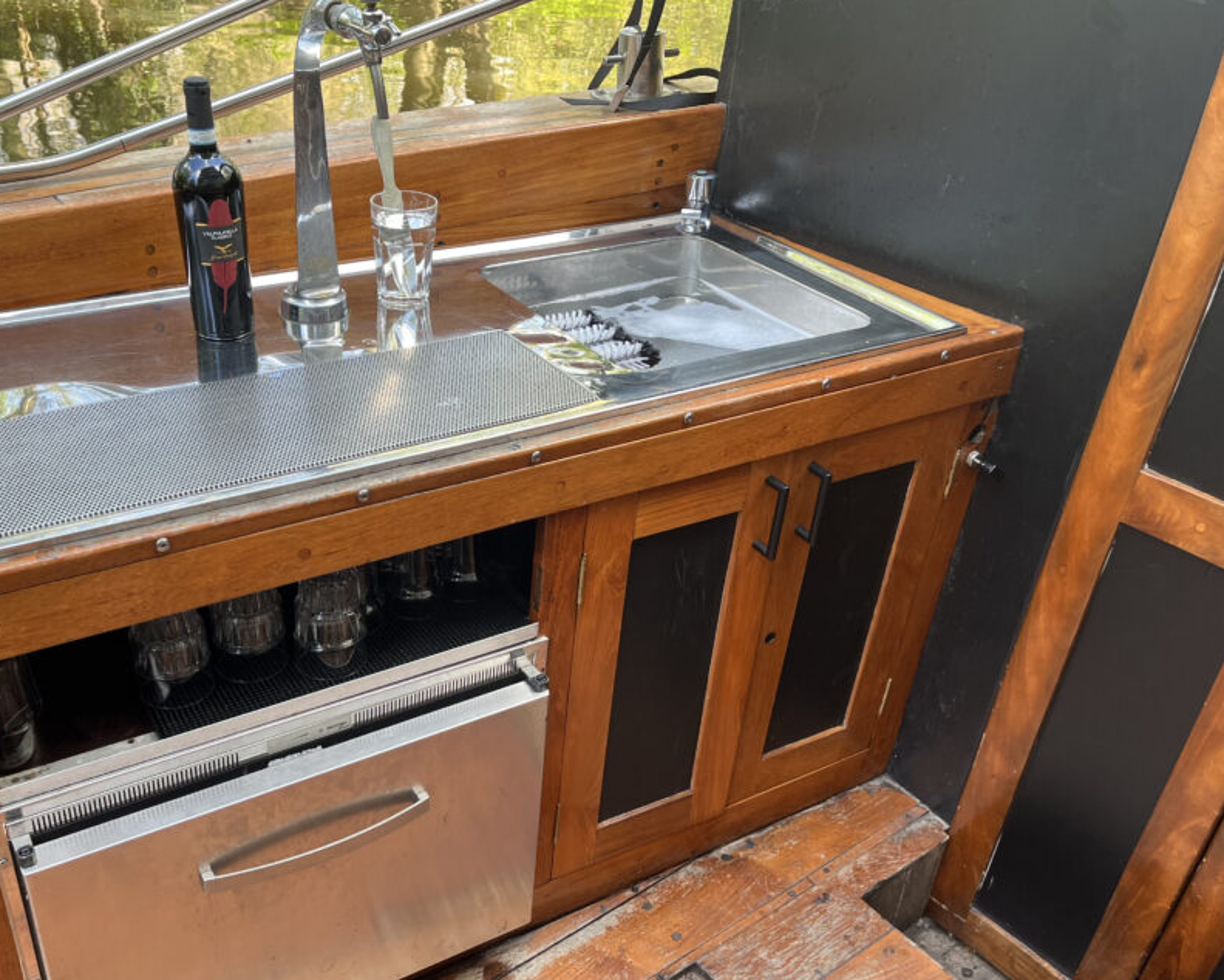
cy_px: 529
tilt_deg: -32.8
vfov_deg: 44.5
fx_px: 1196
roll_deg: -1.4
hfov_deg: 53.7
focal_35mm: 33
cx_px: 478
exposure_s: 1/122
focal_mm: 5.1
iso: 40
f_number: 1.6
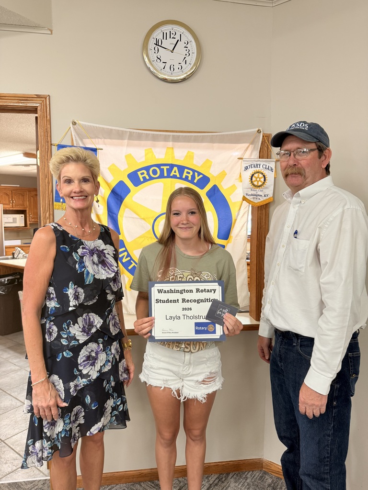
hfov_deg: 56.8
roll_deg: +0.2
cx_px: 184
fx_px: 340
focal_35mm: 24
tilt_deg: -4.4
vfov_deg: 71.6
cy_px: 245
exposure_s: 1/60
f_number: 1.78
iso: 200
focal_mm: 6.76
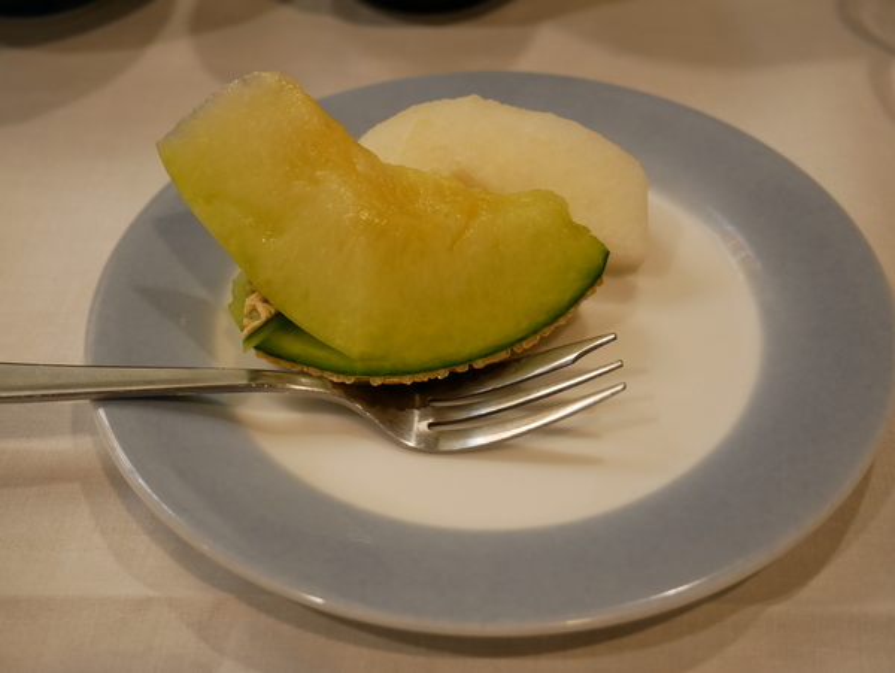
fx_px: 1294
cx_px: 448
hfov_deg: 38.2
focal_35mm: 50
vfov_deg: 29.1
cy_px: 336
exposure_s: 1/40
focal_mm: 25
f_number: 4.5
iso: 800
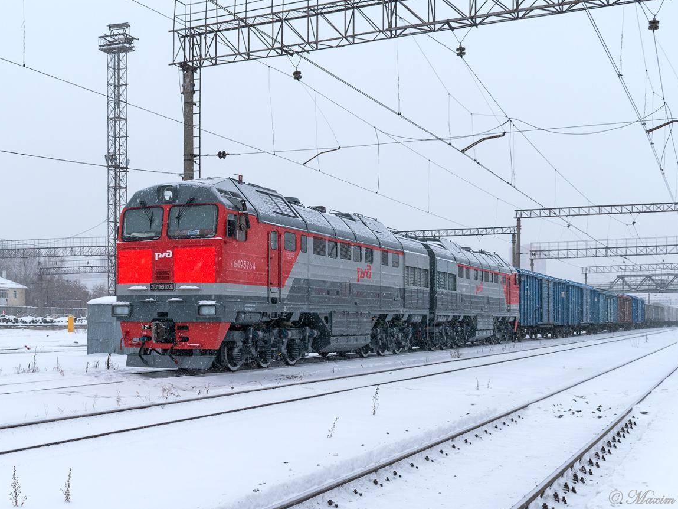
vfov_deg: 38.2
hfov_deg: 49.5
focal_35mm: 38
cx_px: 353
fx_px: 735
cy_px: 254
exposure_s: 1/250
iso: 200
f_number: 7.1
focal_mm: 23
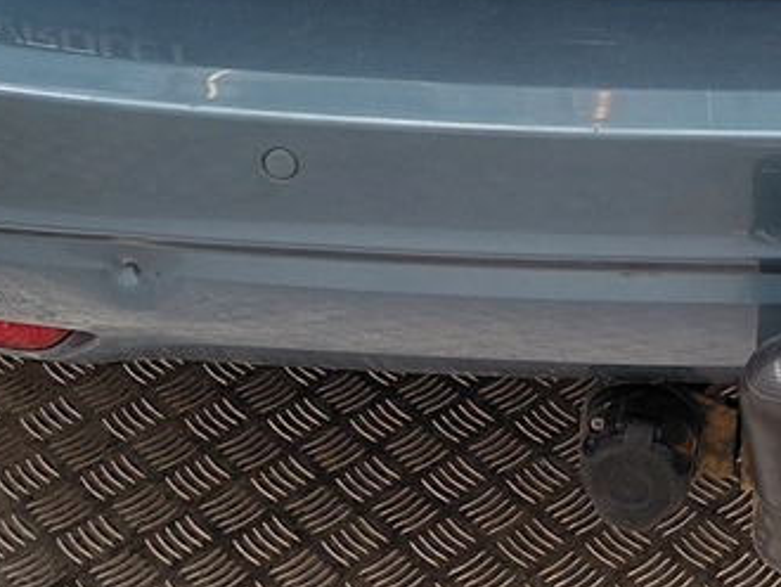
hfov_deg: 17.6
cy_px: -589
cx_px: 762
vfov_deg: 12.1
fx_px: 2461
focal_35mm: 109
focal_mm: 4.69
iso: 50
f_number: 1.8
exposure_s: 1/149
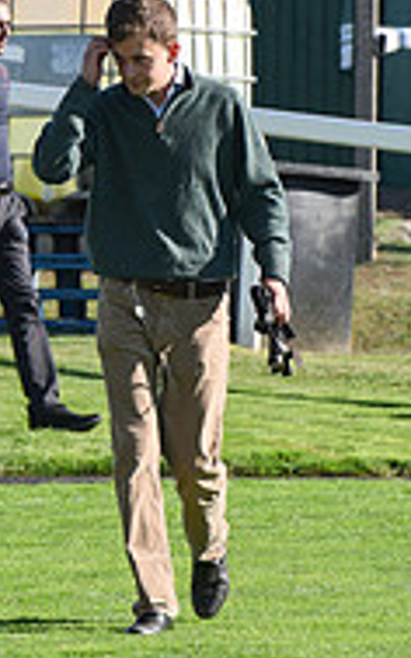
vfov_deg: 3.4
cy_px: 124
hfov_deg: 2.1
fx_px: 11210
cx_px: -578
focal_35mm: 625
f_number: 6.3
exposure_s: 1/1000
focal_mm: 200
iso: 400
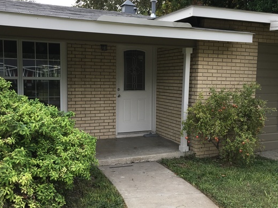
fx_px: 289
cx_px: 137
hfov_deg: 51.4
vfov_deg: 39.7
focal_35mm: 36
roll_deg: -0.4
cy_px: 103
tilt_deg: -2.9
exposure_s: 1/403
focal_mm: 4.15
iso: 25
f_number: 2.2
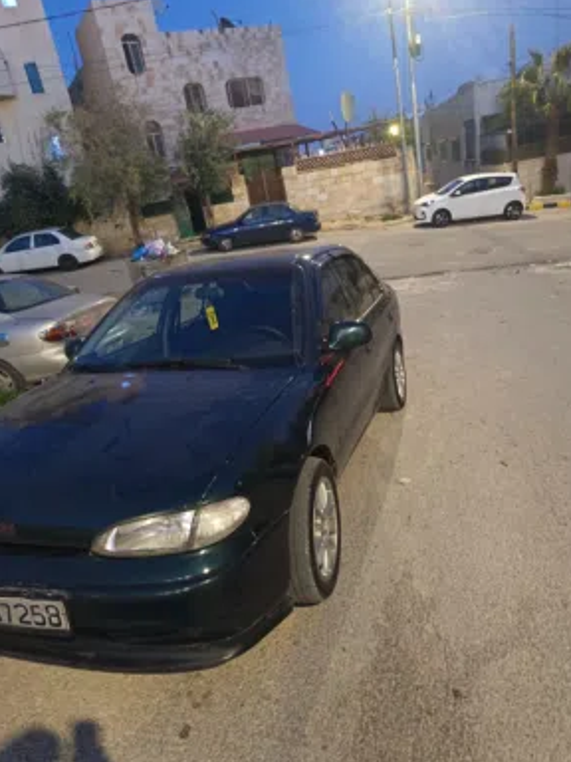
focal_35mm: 25
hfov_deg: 54.9
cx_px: 293
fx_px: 550
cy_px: 389
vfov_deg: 69.4
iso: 7931
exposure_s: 1/20
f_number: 16
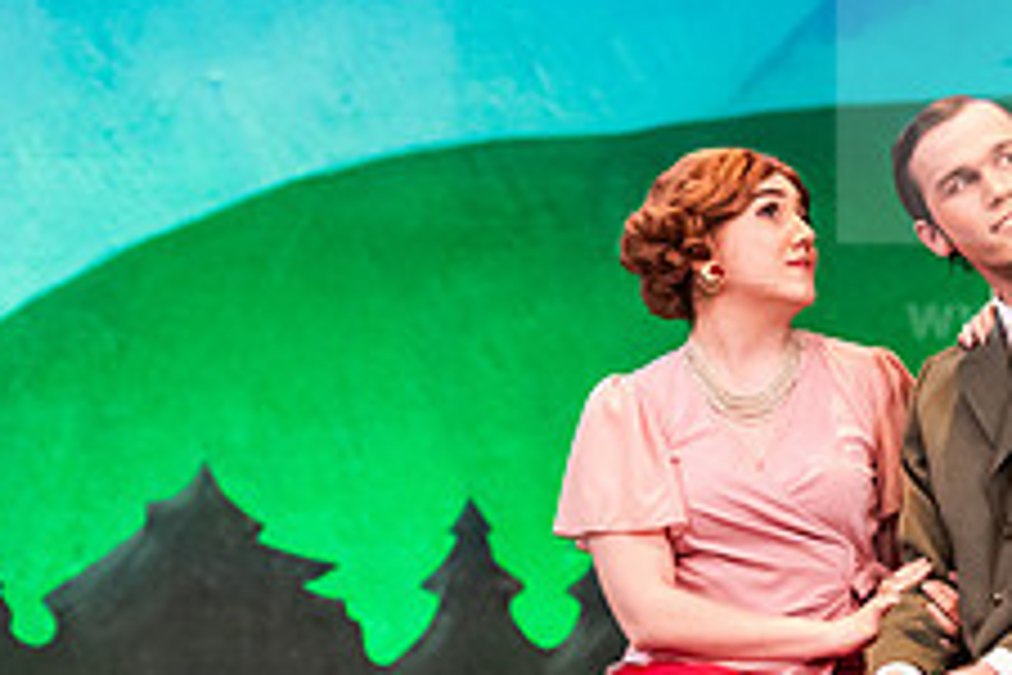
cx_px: 702
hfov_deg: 5.9
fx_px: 9782
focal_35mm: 348
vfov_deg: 3.9
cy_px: 412
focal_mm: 135
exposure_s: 1/250
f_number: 3.2
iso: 4000
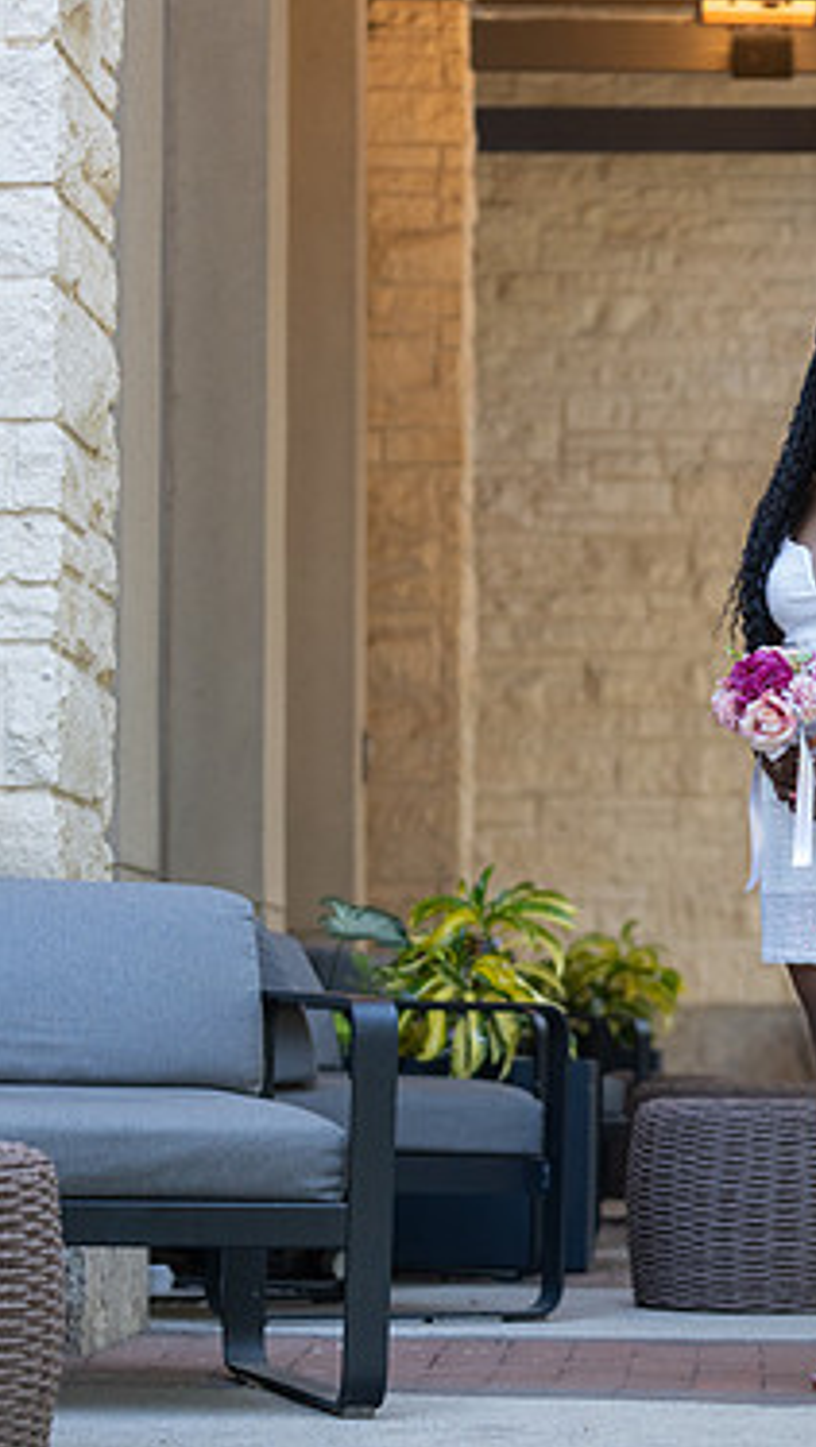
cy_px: 798
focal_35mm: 127
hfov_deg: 9.5
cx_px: 897
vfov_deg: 16.9
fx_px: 4874
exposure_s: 1/320
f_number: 2.8
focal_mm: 70
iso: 1250
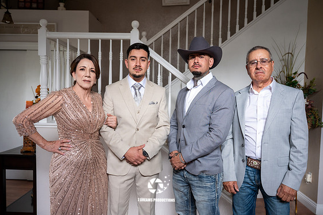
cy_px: 108
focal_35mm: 29
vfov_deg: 44.9
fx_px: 260
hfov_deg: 63.7
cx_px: 156
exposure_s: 1/100
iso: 1000
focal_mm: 28
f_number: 3.2
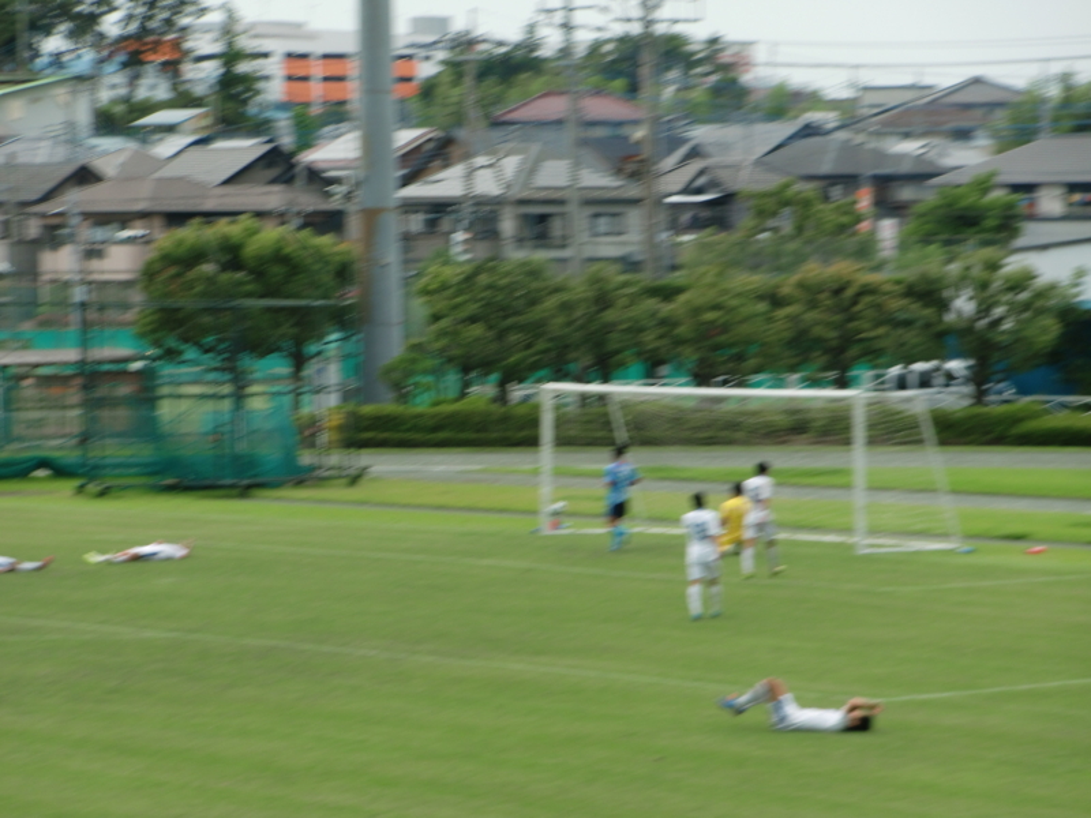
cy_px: 409
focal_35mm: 145
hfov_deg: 13.6
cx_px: 546
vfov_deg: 10.2
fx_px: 4570
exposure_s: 1/80
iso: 80
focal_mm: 25.9
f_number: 4.6
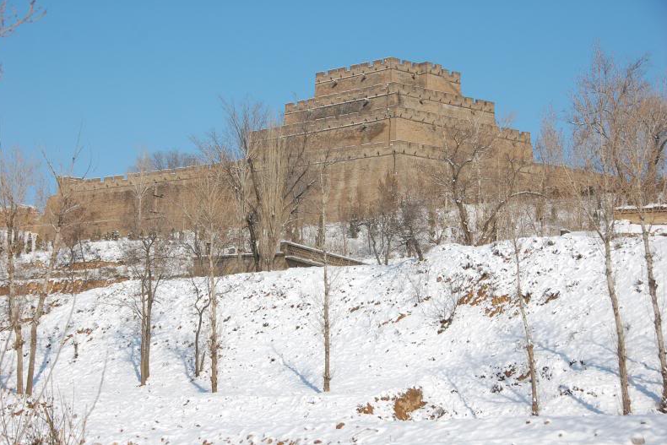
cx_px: 330
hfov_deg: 23.9
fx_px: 1575
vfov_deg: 16.1
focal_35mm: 85
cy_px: 221
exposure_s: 1/1000
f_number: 8
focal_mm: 56
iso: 200
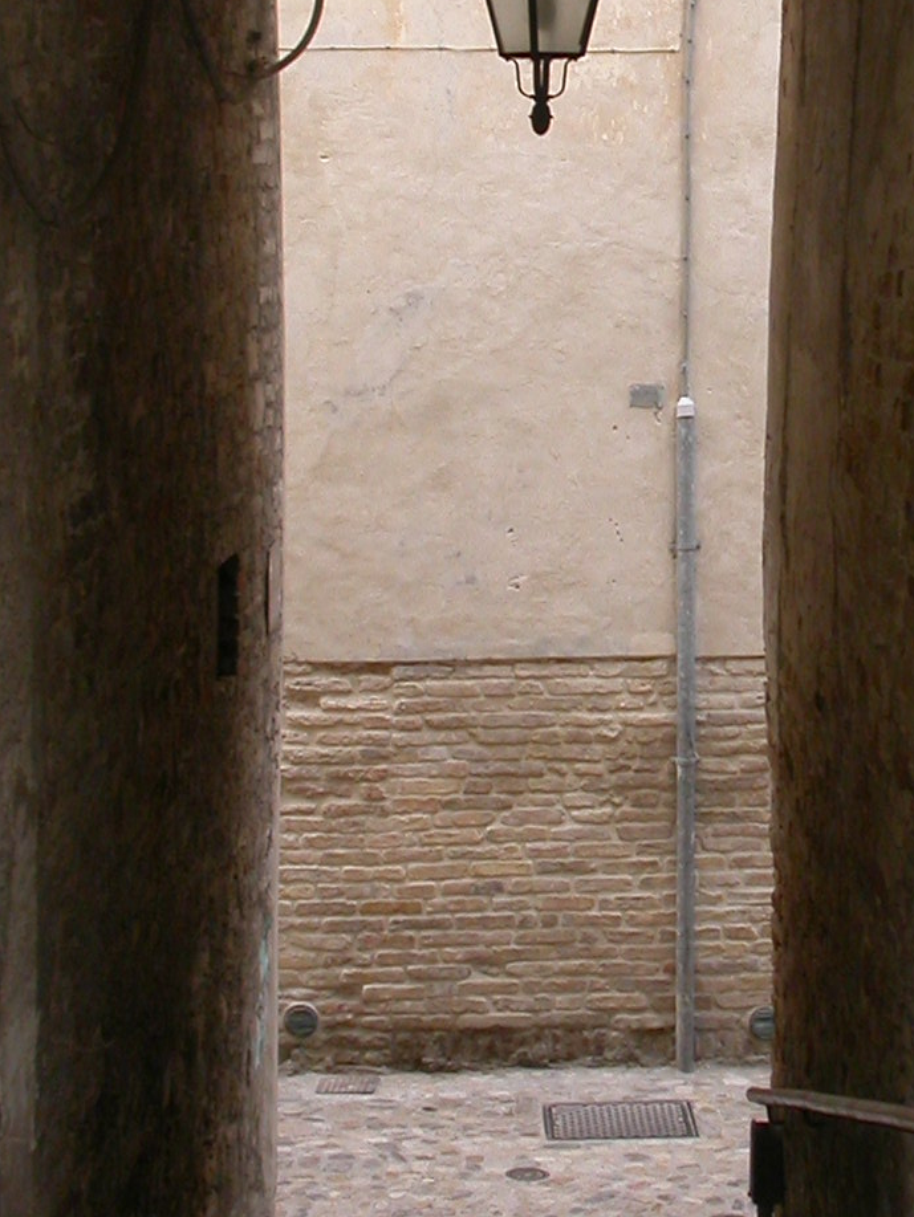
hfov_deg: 15.7
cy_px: 306
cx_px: 641
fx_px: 3308
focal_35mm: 94
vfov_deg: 20.7
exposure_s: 1/119
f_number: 4.2
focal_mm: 7.85
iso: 100
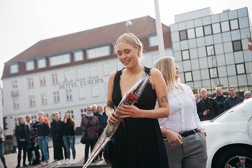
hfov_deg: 39.6
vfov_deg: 27.0
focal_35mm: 50
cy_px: 84
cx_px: 126
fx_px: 350
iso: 100
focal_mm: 50
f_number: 4
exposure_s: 1/800
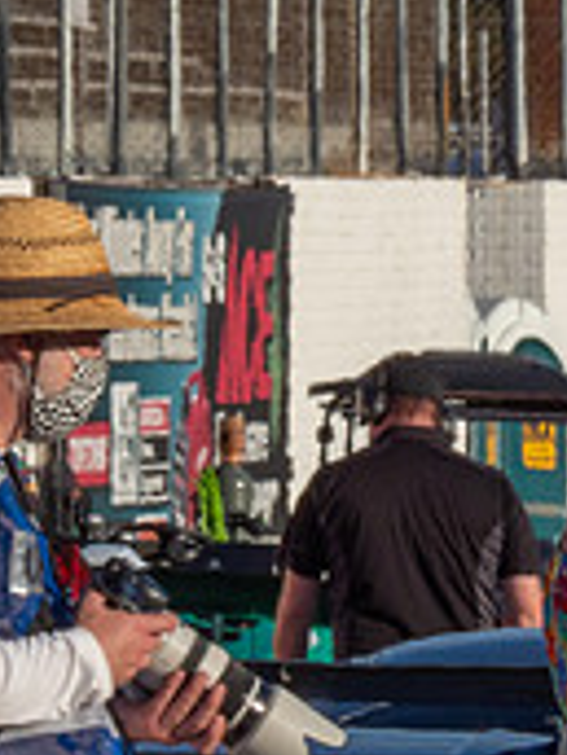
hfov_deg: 1.9
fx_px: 17384
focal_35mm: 796
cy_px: 596
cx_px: 754
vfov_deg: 2.5
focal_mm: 100
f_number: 20
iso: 200
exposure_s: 1/160
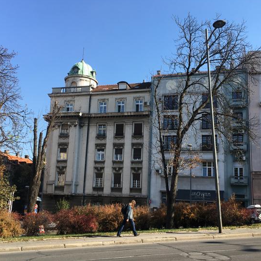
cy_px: 140
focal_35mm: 38
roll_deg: -4.4
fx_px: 324
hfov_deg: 43.8
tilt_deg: +9.9
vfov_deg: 43.8
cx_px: 137
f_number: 2.2
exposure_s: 1/686
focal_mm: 4.15
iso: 25
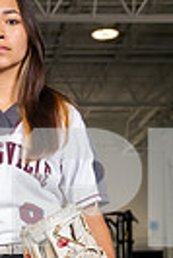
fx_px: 971
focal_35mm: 135
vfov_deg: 14.6
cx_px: -6
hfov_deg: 10.1
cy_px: 326
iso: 200
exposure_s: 1/200
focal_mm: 40
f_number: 5.6
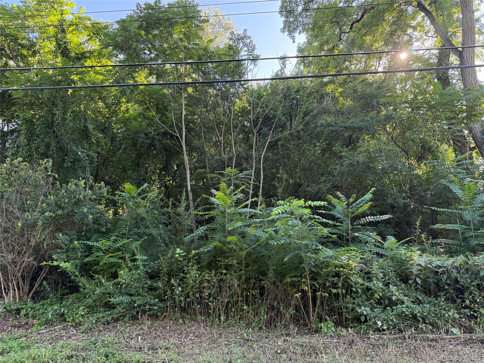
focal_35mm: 24
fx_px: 336
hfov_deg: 71.6
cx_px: 242
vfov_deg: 56.8
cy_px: 182
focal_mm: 6.76
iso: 200
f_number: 1.78
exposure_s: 1/196
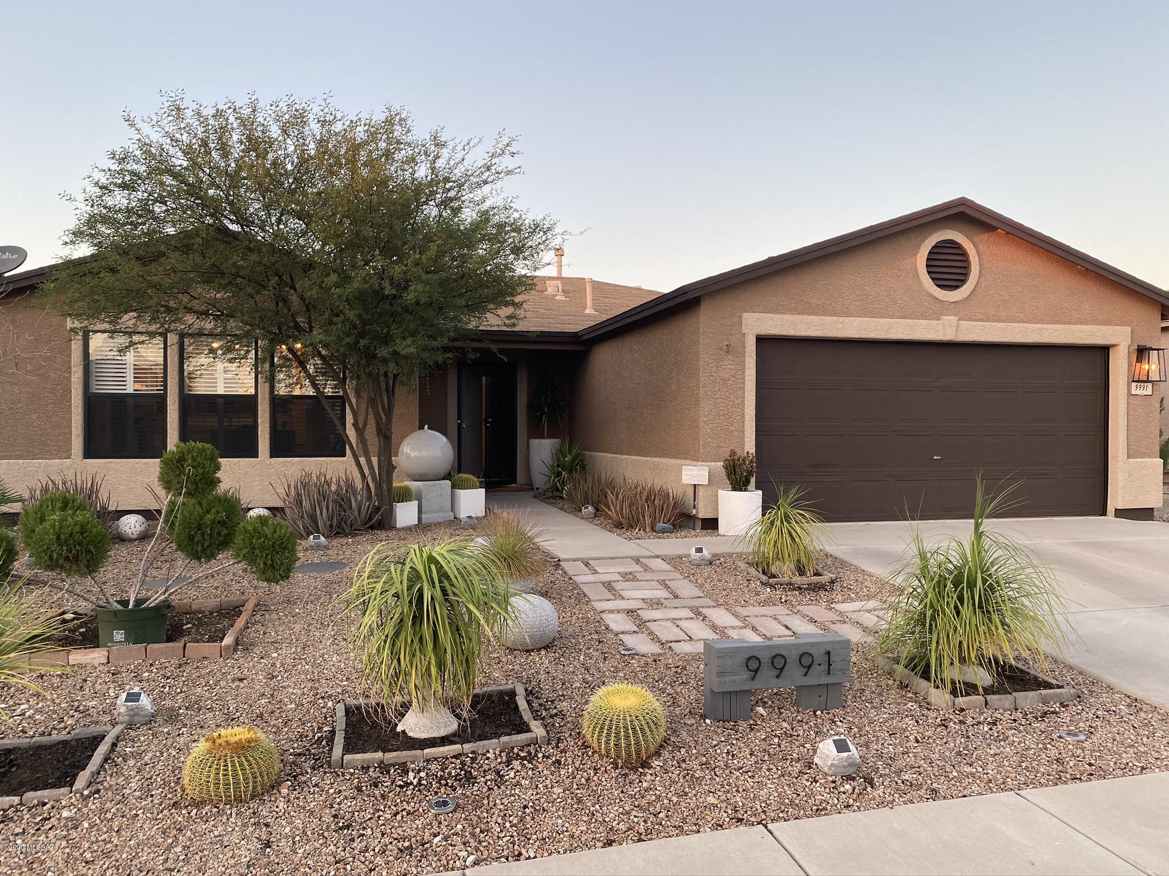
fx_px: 878
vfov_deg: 53.1
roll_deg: -0.6
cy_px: 438
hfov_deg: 67.3
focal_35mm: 26
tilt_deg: -0.4
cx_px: 584
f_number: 1.8
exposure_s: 1/122
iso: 50
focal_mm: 4.25
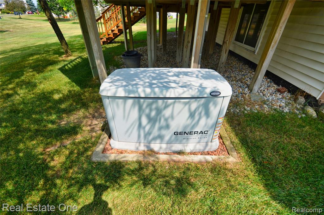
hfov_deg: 100.5
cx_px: 162
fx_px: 135
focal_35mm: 15
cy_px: 108
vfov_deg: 77.1
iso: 140
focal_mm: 10
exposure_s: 1/250
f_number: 8
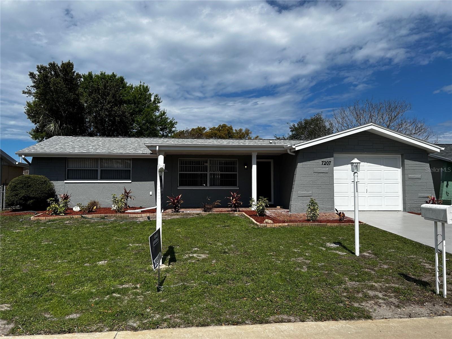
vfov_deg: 53.1
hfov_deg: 67.3
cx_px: 226
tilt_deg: +3.7
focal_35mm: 26
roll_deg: +0.0
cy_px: 170
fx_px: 339
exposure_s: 1/8000
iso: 50
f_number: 1.5
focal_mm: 5.7
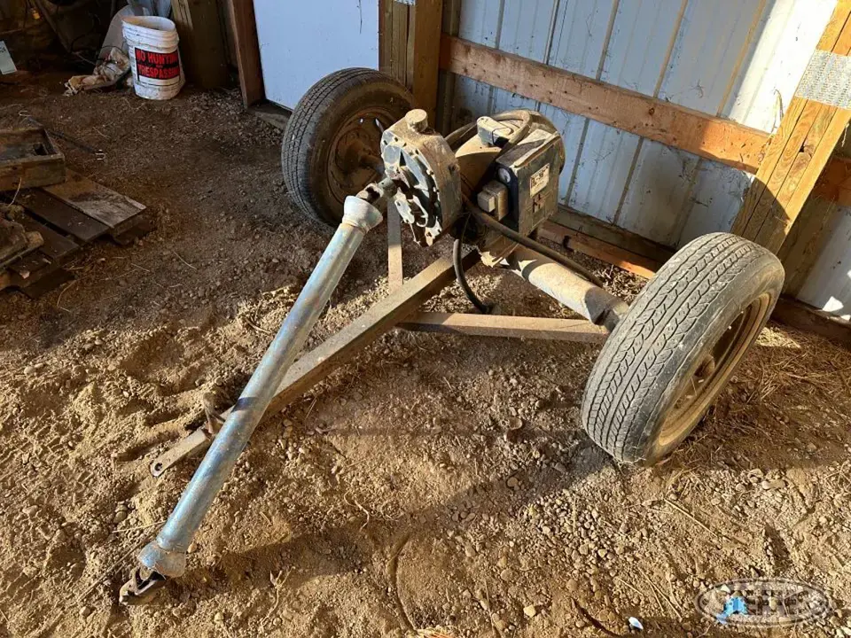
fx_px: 590
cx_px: 426
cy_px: 319
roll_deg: -4.4
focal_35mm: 24
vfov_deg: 56.8
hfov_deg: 71.6
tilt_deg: -39.5
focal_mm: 6.86
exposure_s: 1/121
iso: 64
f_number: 1.78
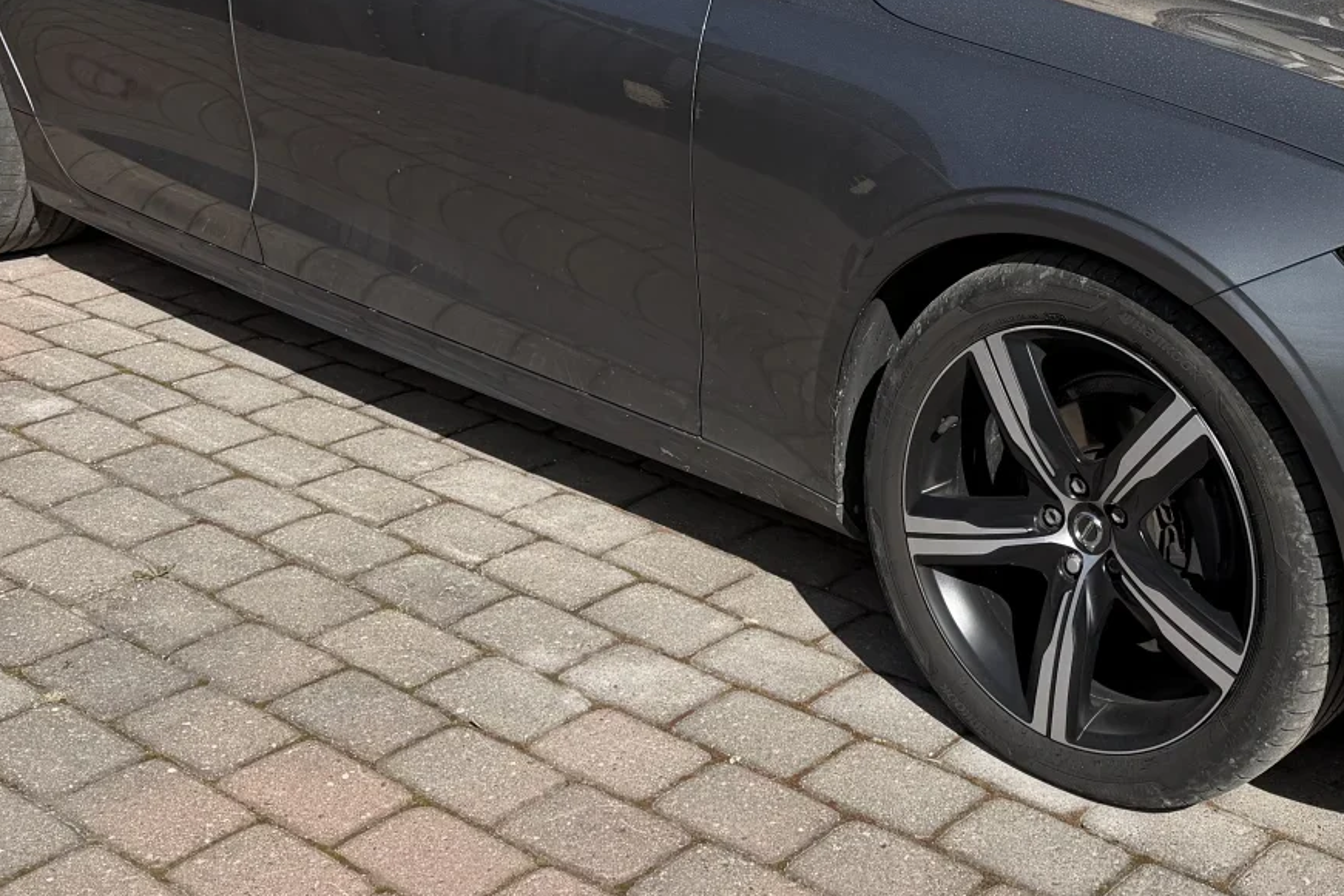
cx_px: 1077
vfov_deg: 24.2
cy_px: 156
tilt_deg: -14.1
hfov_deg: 35.1
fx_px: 2054
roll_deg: -1.8
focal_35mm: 55
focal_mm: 6.76
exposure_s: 1/6173
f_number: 1.78
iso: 80
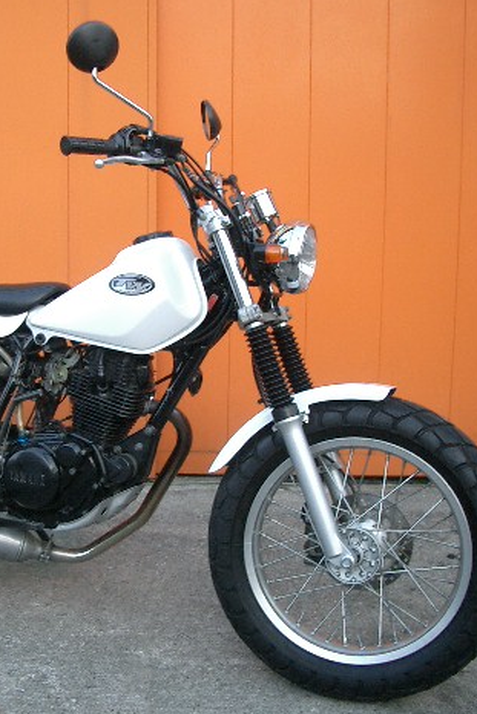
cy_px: 352
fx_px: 993
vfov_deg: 39.6
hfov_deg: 26.8
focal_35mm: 50
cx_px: 141
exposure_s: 1/60
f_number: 2.6
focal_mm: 5.8
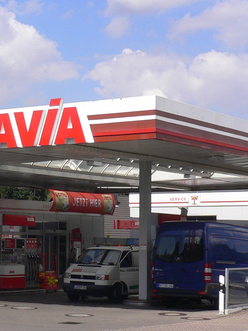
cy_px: 200
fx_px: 860
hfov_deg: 16.1
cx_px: 7
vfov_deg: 21.7
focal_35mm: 90
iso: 80
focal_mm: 5.8
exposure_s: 1/500
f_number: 5.6
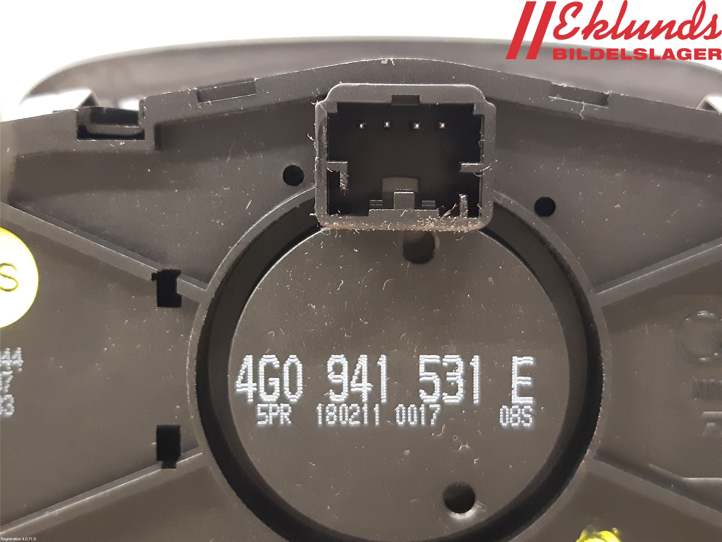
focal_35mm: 26
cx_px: 361
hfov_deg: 67.3
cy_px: 271
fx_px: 542
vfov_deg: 53.1
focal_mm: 3.93
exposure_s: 1/17
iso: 640
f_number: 1.7
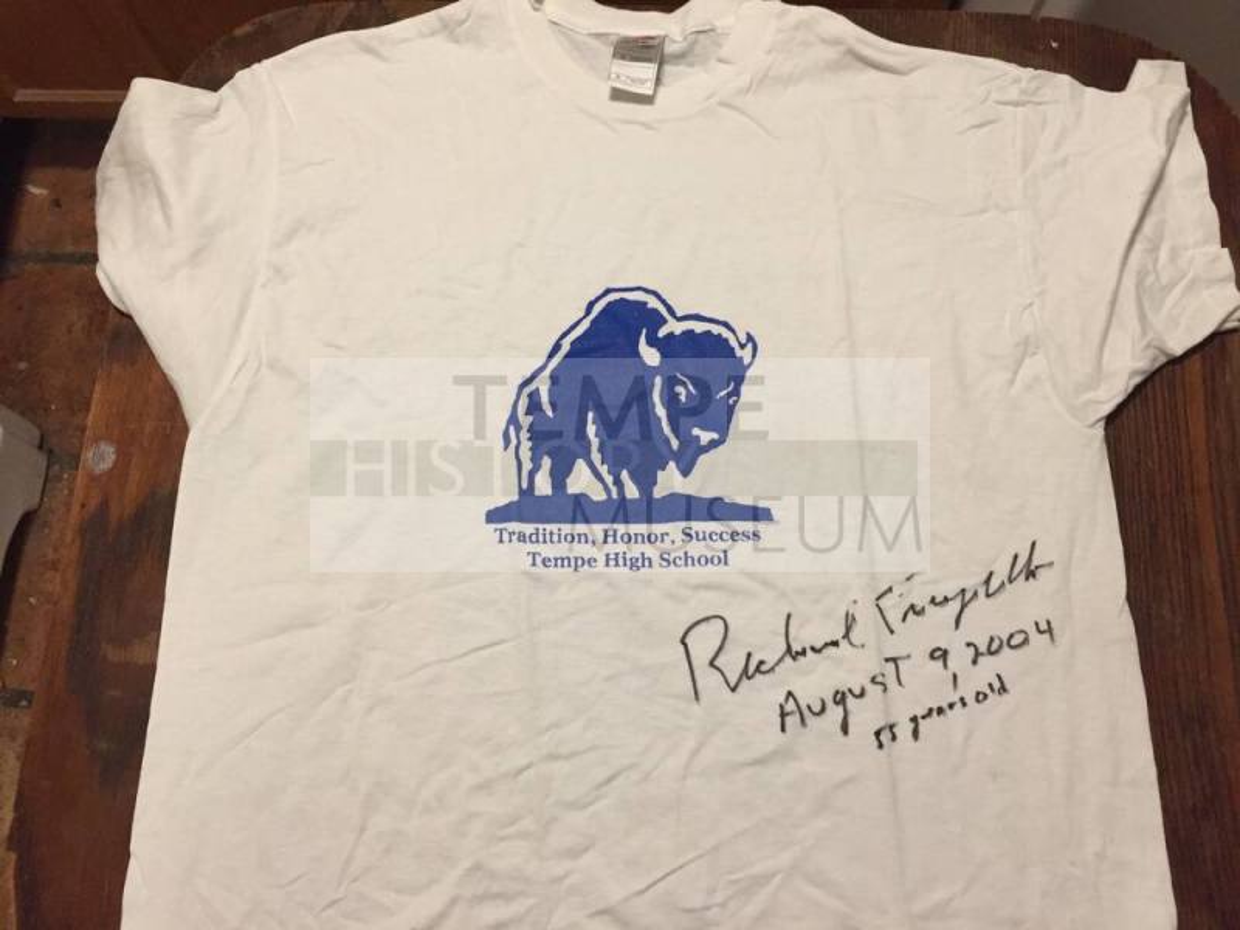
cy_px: 465
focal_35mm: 29
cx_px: 620
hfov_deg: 61.7
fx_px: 1039
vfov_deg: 48.2
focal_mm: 4.15
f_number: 2.2
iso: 160
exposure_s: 1/30
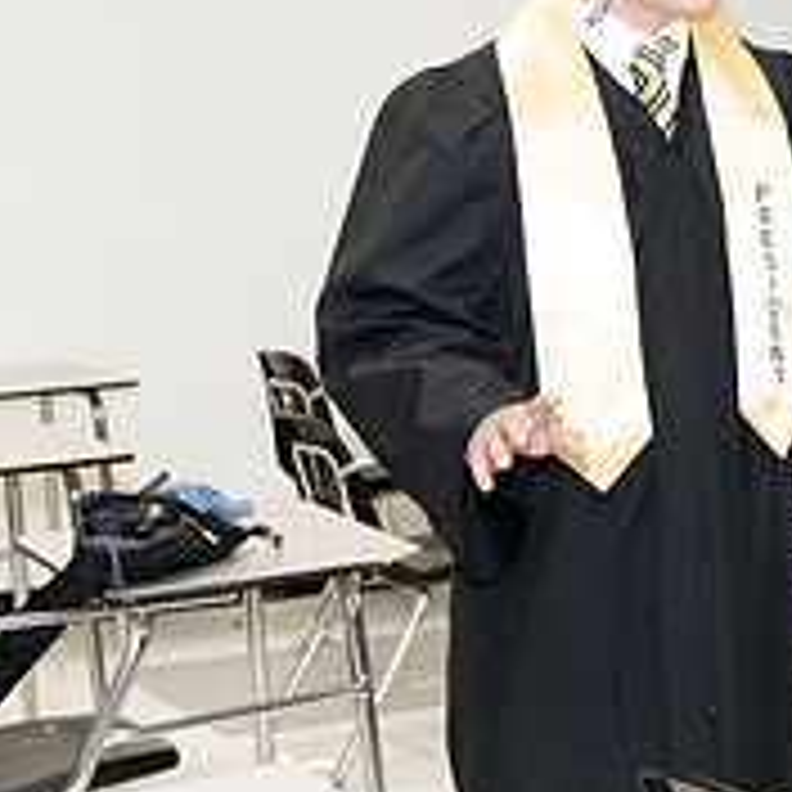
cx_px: 1300
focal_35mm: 98
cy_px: 281
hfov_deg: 15.8
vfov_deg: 17.7
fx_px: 2537
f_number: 8
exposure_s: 1/200
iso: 6400
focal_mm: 35
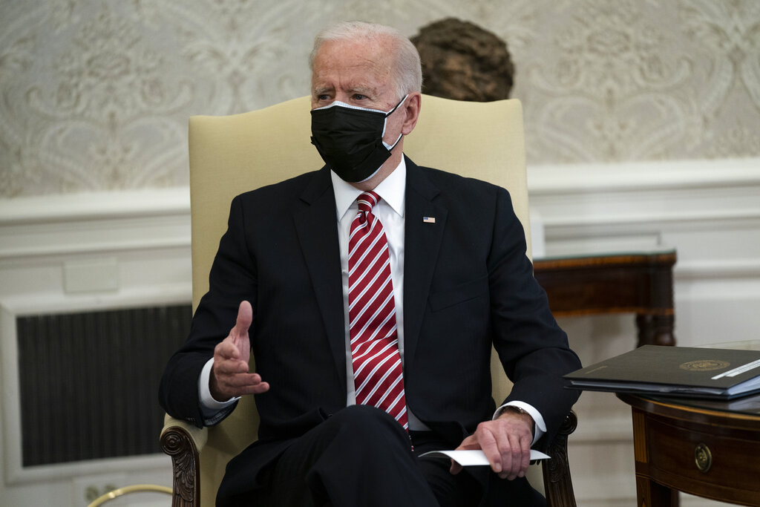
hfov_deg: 12.0
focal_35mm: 171
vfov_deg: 8.0
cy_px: 254
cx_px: 380
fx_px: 3610
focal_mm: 171
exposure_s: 1/640
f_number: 2.8
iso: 2000
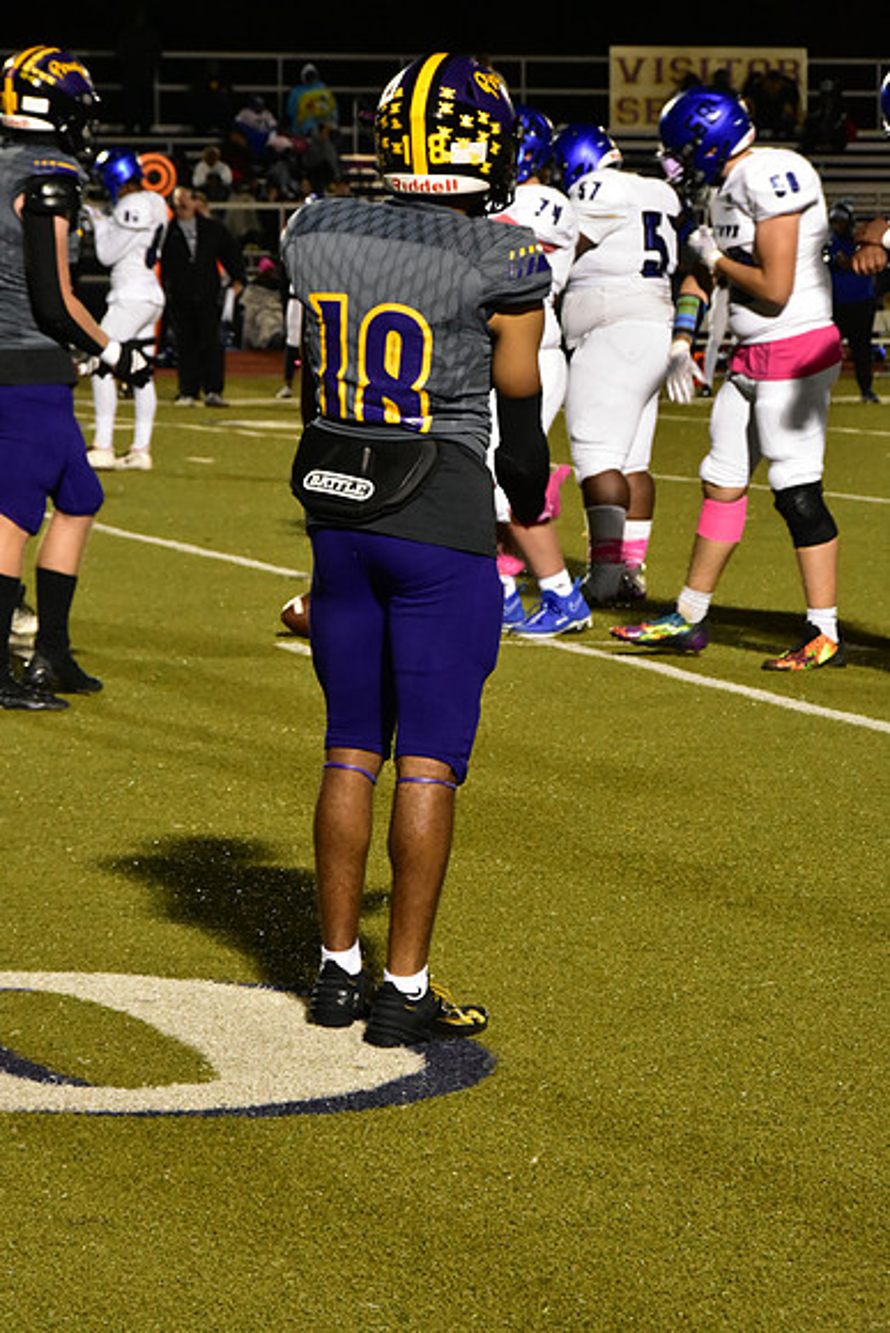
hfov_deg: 8.7
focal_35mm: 158
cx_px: 445
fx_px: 5837
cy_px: 666
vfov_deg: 13.0
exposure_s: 1/60
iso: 5000
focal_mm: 105
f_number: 11
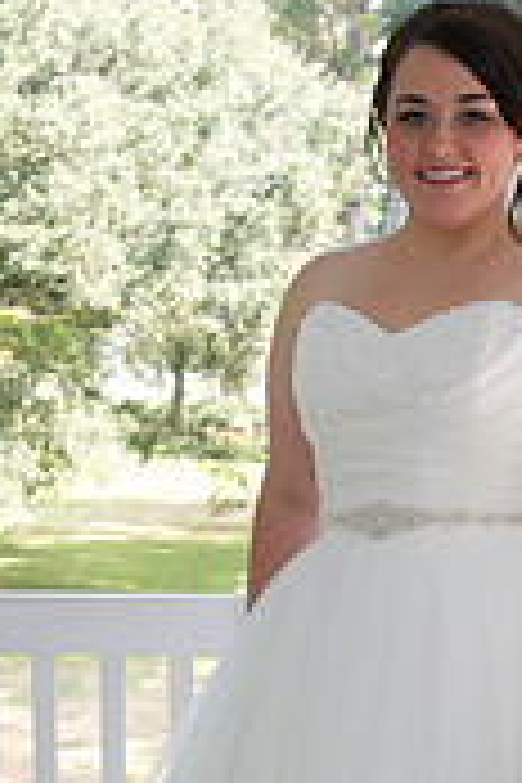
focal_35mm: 124
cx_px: 367
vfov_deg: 16.3
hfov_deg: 11.0
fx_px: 2697
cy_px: 738
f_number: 5.6
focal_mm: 48
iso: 320
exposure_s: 1/125
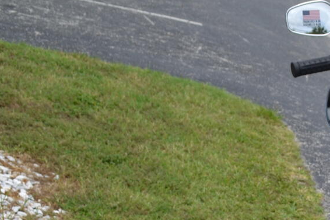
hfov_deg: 17.6
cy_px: 383
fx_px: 971
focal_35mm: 106
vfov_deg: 12.0
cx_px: 469
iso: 100
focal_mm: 20
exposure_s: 1/200
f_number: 7.1
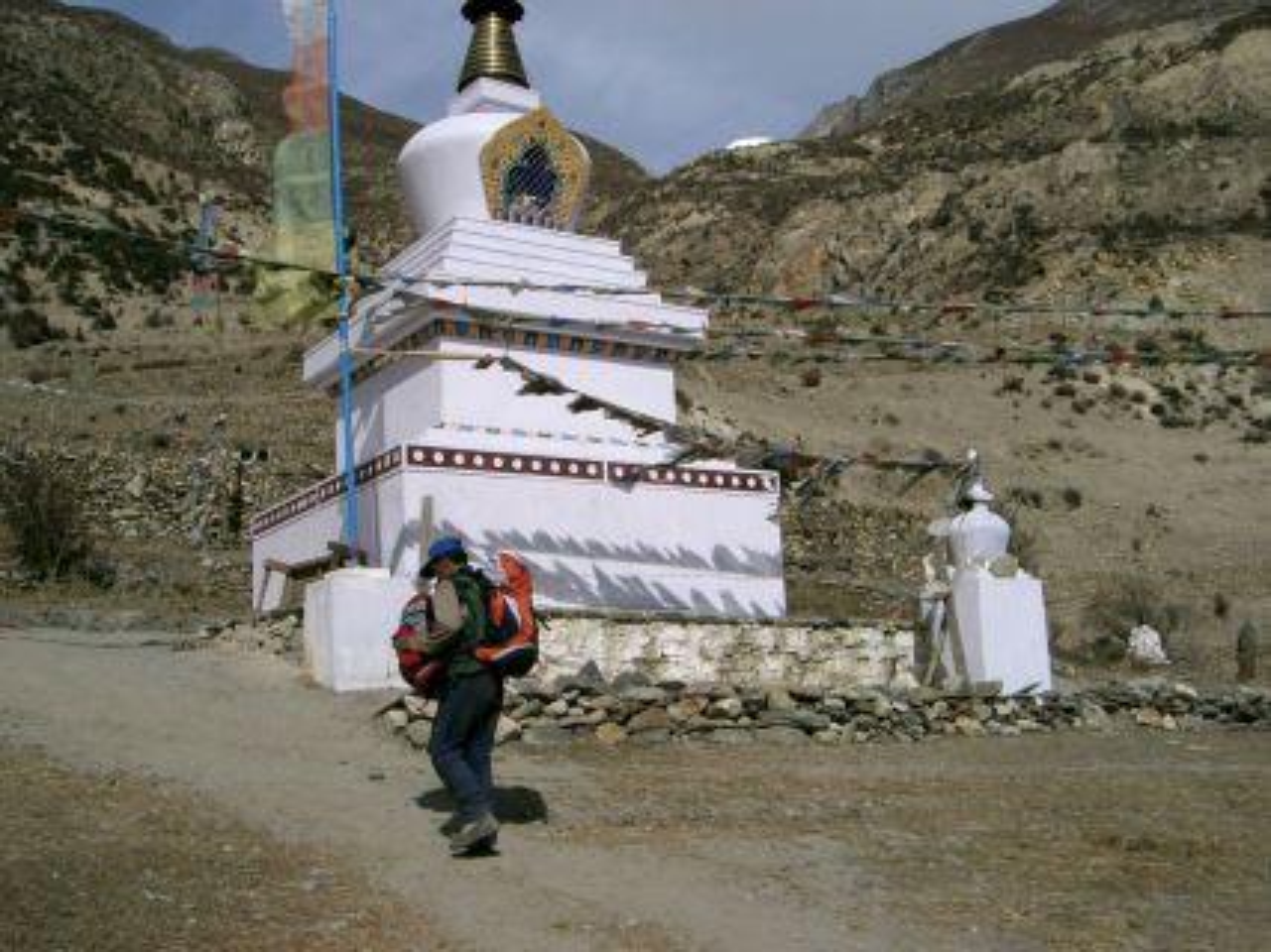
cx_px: 636
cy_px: 476
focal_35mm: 39
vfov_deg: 36.8
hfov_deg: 47.9
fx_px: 1432
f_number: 4.8
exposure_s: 1/2000
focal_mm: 8
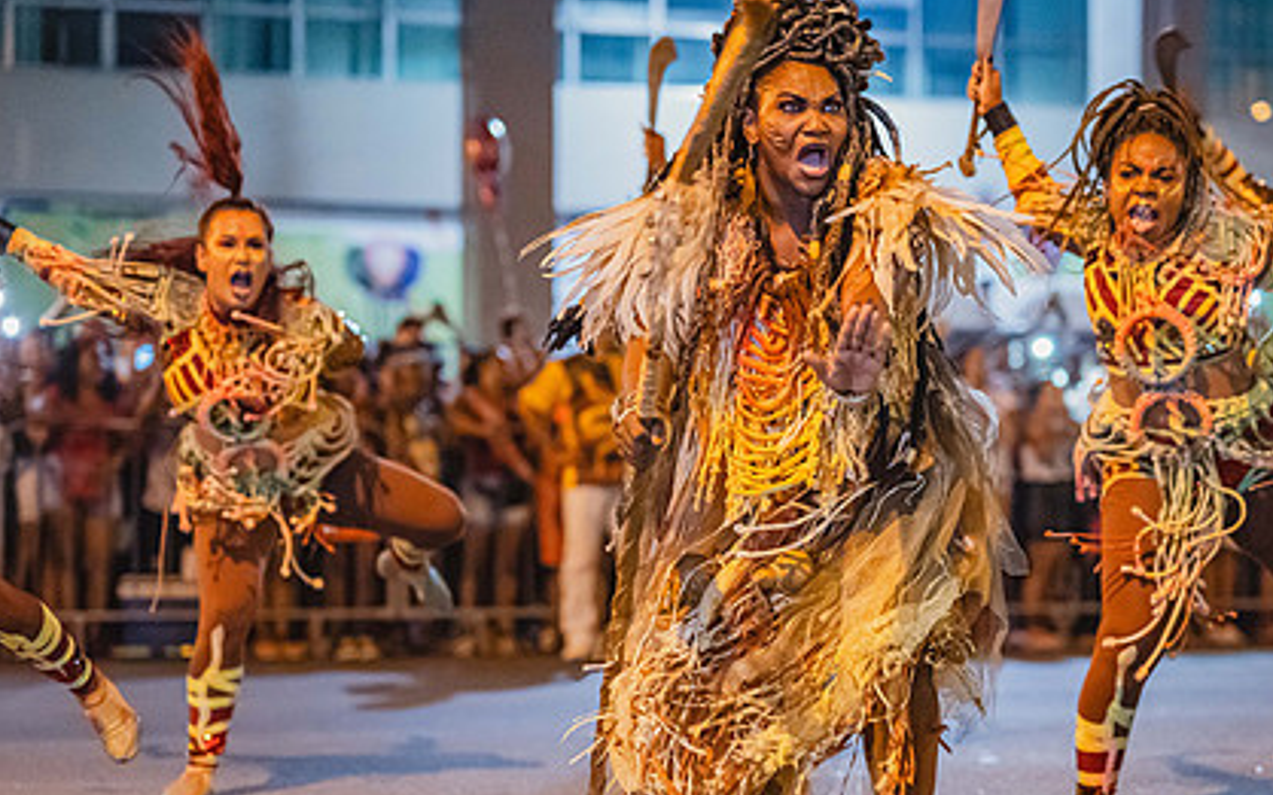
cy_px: 461
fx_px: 2636
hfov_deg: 27.1
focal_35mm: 76
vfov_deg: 17.1
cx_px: 703
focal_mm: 50
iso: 6400
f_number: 1.4
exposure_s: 1/320
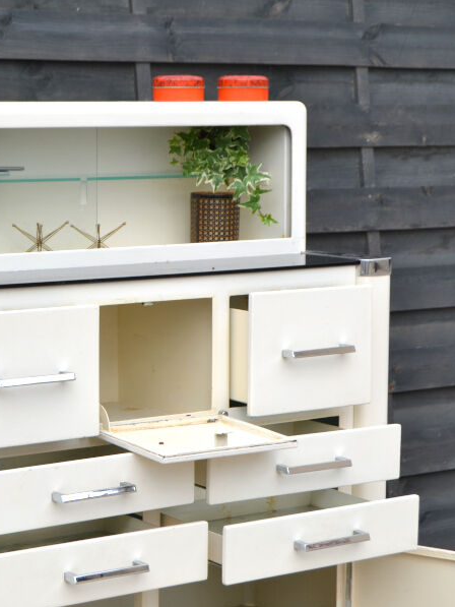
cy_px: 304
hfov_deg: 14.7
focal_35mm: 100
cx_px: 104
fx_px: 1752
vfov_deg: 19.6
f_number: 8
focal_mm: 46
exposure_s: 1/250
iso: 100
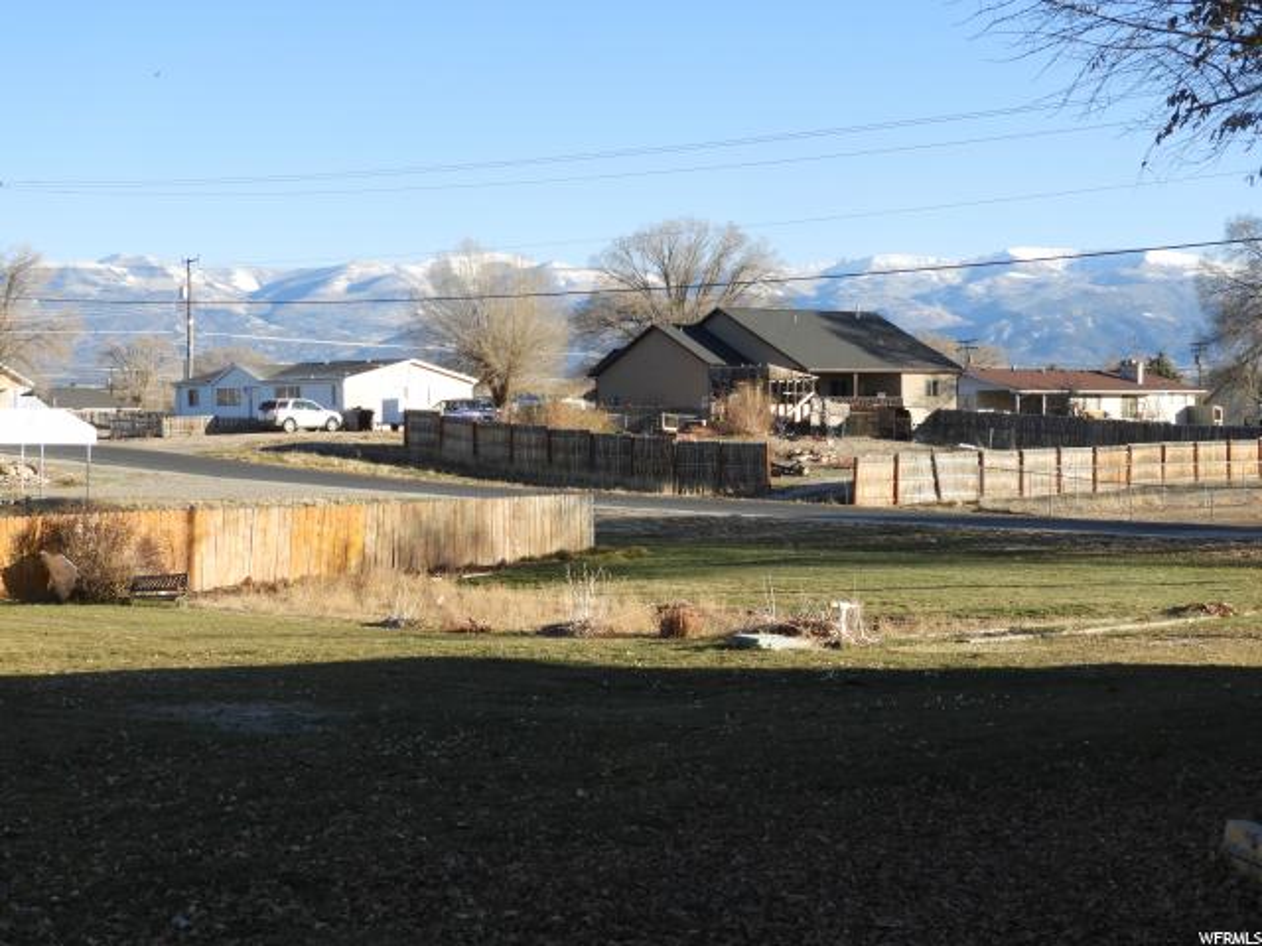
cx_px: 631
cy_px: 473
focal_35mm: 60
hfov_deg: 32.2
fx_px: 2187
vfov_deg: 24.4
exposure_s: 1/400
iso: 100
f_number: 4.2
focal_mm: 10.7
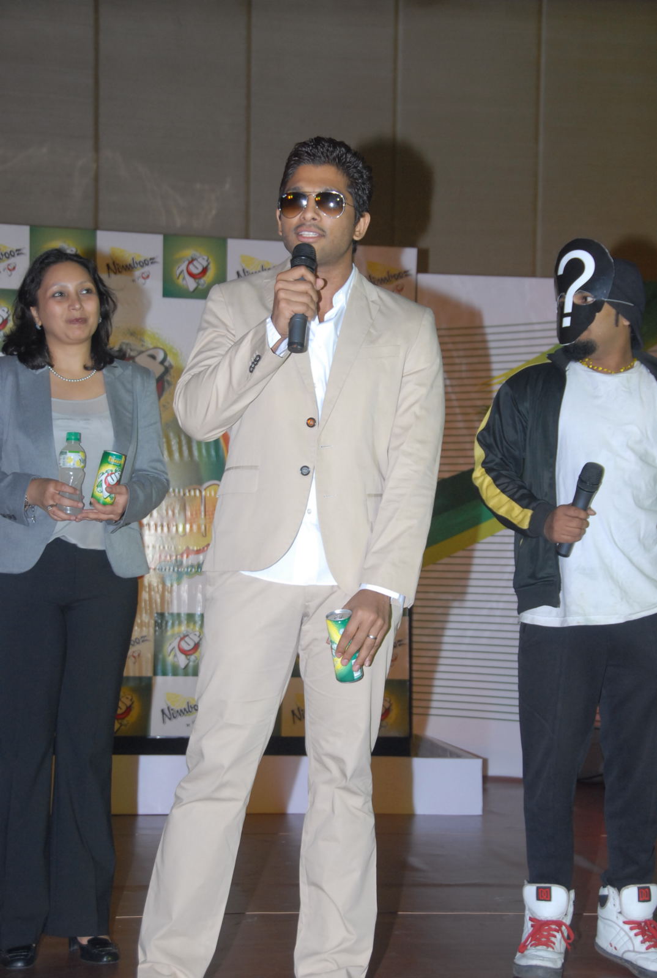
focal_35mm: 69
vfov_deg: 29.2
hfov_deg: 19.8
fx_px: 1880
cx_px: 328
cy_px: 489
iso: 400
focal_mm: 46
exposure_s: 1/125
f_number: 5.6
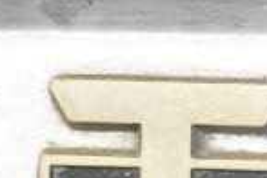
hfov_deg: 6.7
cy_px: 279
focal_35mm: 298
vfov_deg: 4.6
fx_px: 2210
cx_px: 512
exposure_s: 1/80
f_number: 5.3
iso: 4000
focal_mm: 48
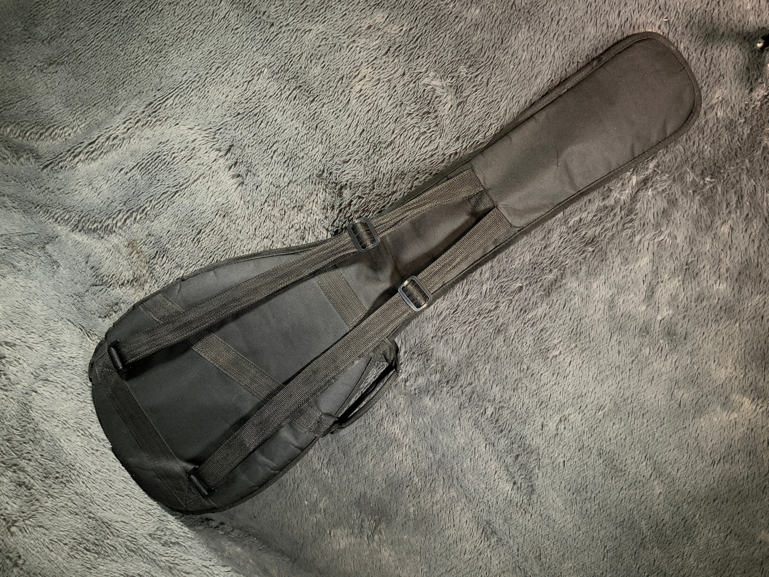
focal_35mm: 29
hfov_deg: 61.7
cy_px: 288
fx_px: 644
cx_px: 384
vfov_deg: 48.2
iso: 64
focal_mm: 3
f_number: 1.8
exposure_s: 1/104
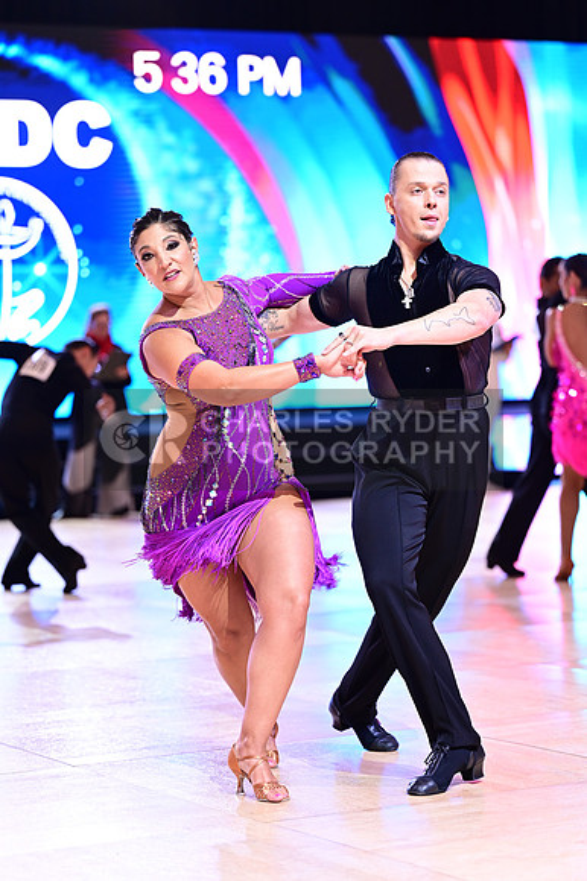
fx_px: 2522
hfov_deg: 13.3
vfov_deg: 19.8
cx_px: 294
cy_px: 440
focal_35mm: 103
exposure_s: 1/400
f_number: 2.8
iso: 2000
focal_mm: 103
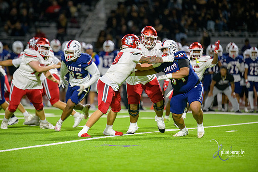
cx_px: 129
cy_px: 86
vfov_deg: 4.6
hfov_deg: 6.9
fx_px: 2150
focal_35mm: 300
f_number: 2.8
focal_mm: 300
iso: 2000
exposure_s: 1/250
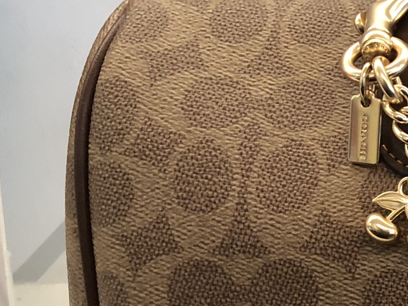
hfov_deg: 18.5
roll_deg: -1.1
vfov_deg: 16.0
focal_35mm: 91
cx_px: 650
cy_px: 286
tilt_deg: -17.3
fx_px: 1073
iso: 80
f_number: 1.8
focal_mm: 3.99
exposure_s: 1/15
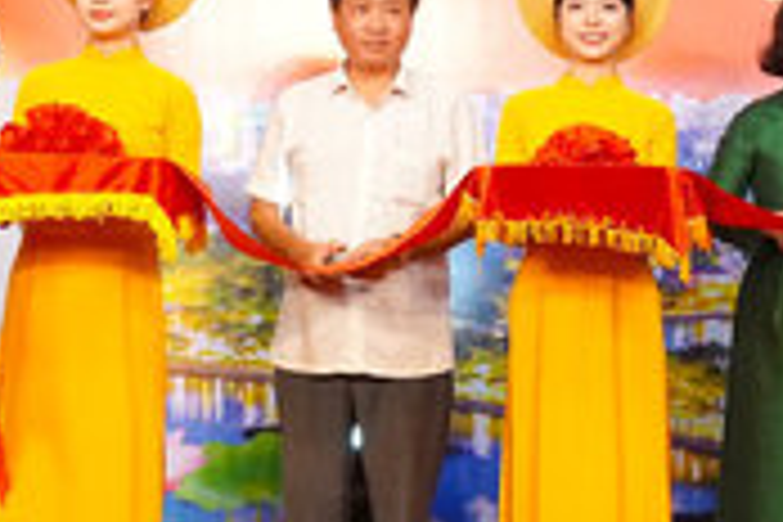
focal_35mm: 84
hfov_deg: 23.6
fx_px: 1827
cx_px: 680
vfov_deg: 16.2
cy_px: 112
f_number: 5
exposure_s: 1/250
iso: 2500
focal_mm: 18
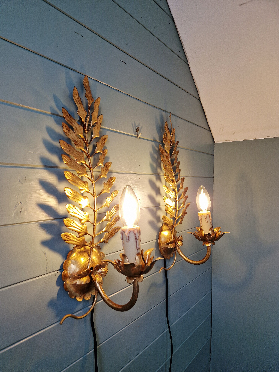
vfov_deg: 73.9
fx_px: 247
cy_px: 186
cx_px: 140
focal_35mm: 23
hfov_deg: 58.9
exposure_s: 1/100
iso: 64
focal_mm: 5.4
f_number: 1.8
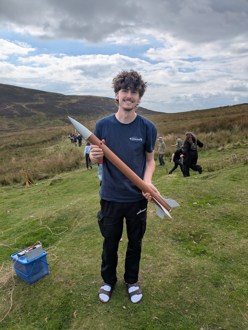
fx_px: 239
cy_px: 165
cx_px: 124
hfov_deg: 54.9
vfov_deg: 69.4
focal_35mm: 25
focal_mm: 5.43
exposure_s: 1/5076
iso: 51
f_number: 1.89
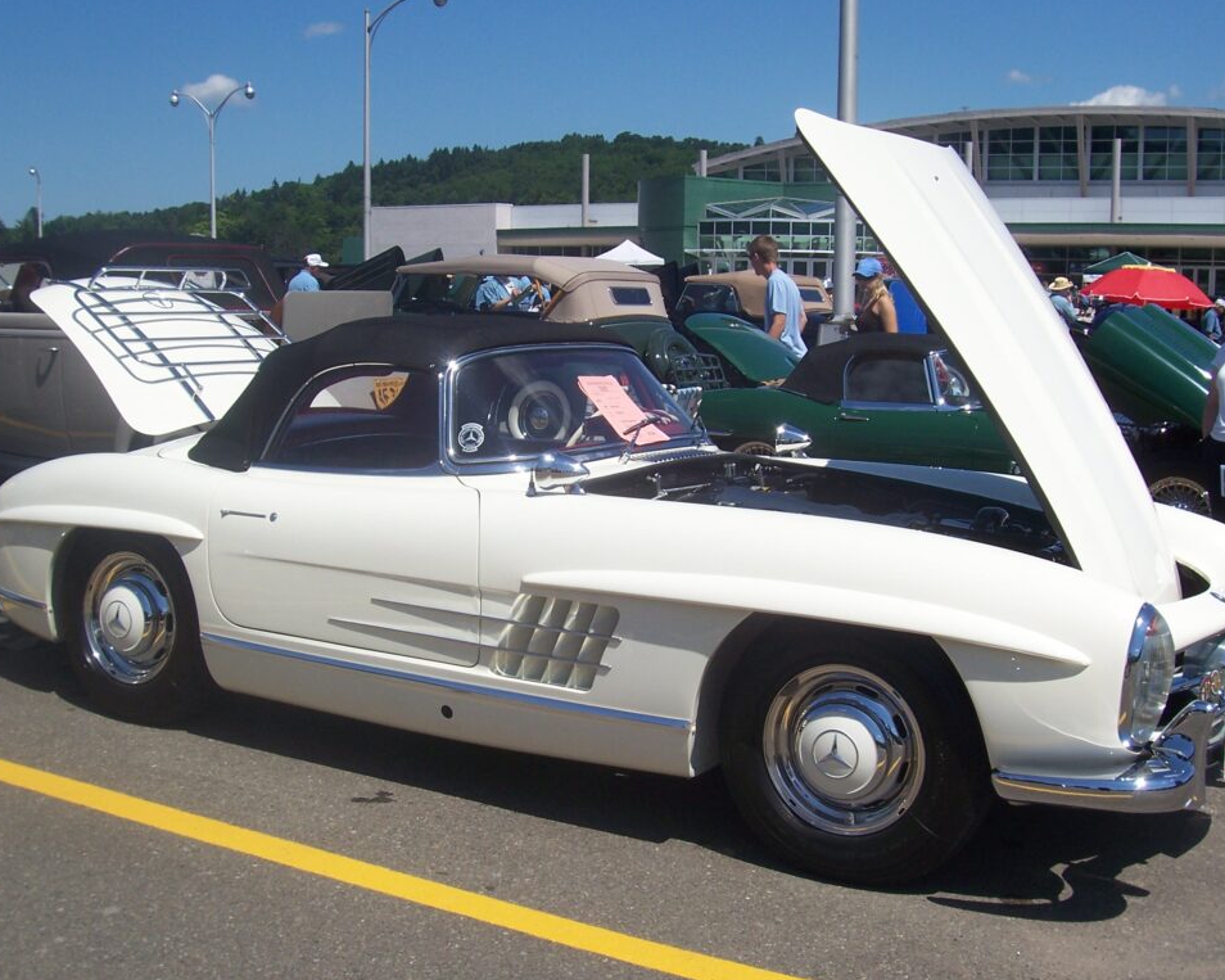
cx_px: 620
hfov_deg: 42.0
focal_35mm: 44
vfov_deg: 34.1
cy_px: 488
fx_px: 1595
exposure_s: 1/750
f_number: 5.6
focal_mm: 7
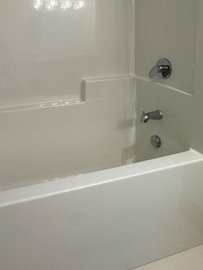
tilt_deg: -3.8
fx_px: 219
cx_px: 68
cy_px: 53
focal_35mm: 28
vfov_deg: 58.4
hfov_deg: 48.9
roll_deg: +2.4
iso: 160
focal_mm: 2.22
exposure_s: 1/120
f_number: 2.2
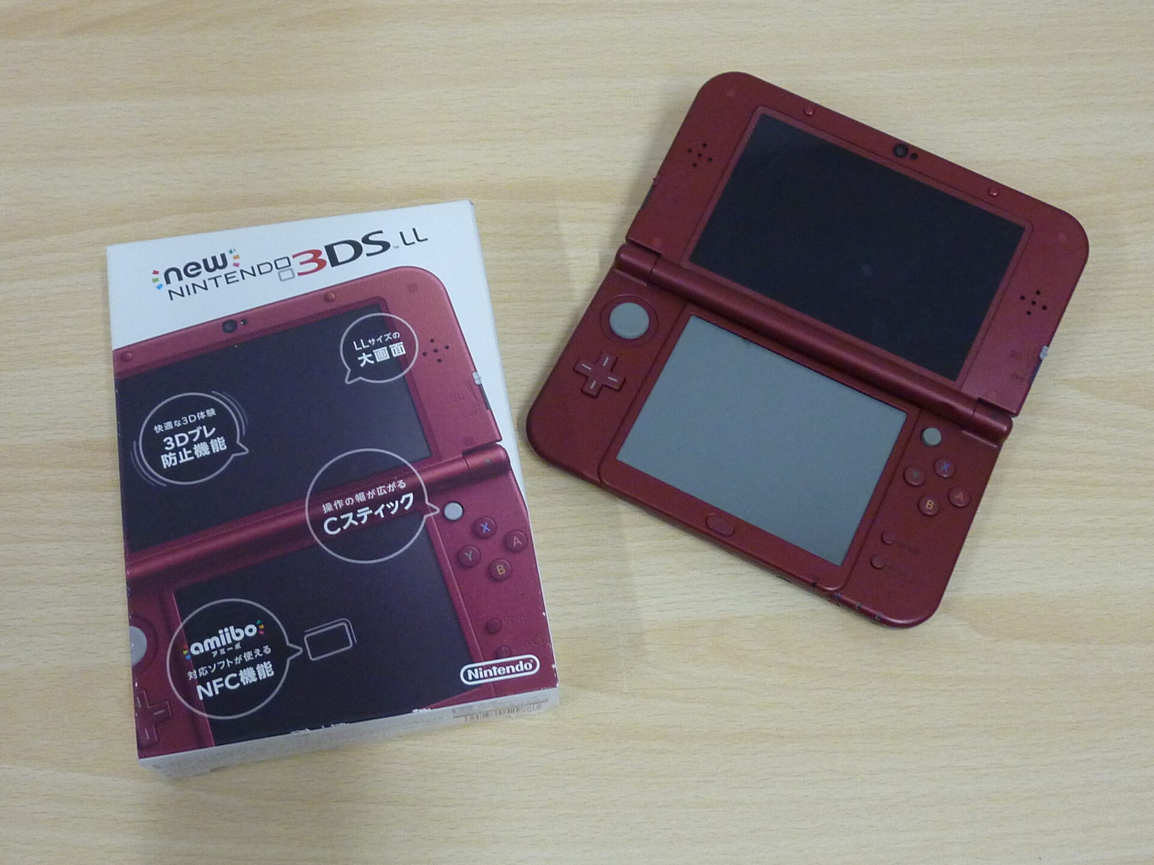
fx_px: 1267
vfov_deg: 37.7
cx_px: 577
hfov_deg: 49.0
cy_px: 432
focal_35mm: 38
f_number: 3.3
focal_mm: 4.4
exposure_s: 1/30
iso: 320
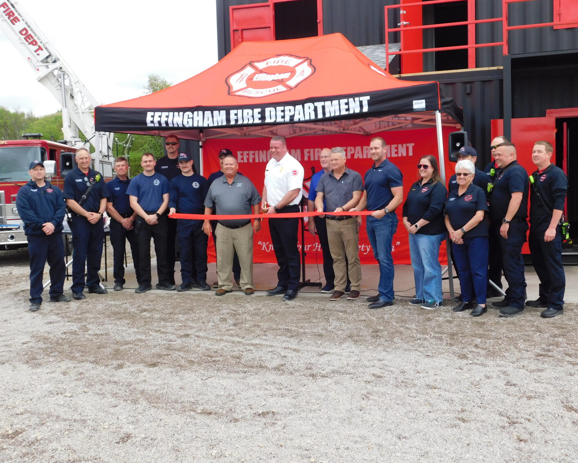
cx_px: 300
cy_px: 230
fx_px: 650
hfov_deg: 47.9
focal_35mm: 38
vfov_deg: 39.2
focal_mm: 6.3
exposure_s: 1/400
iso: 125
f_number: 3.5
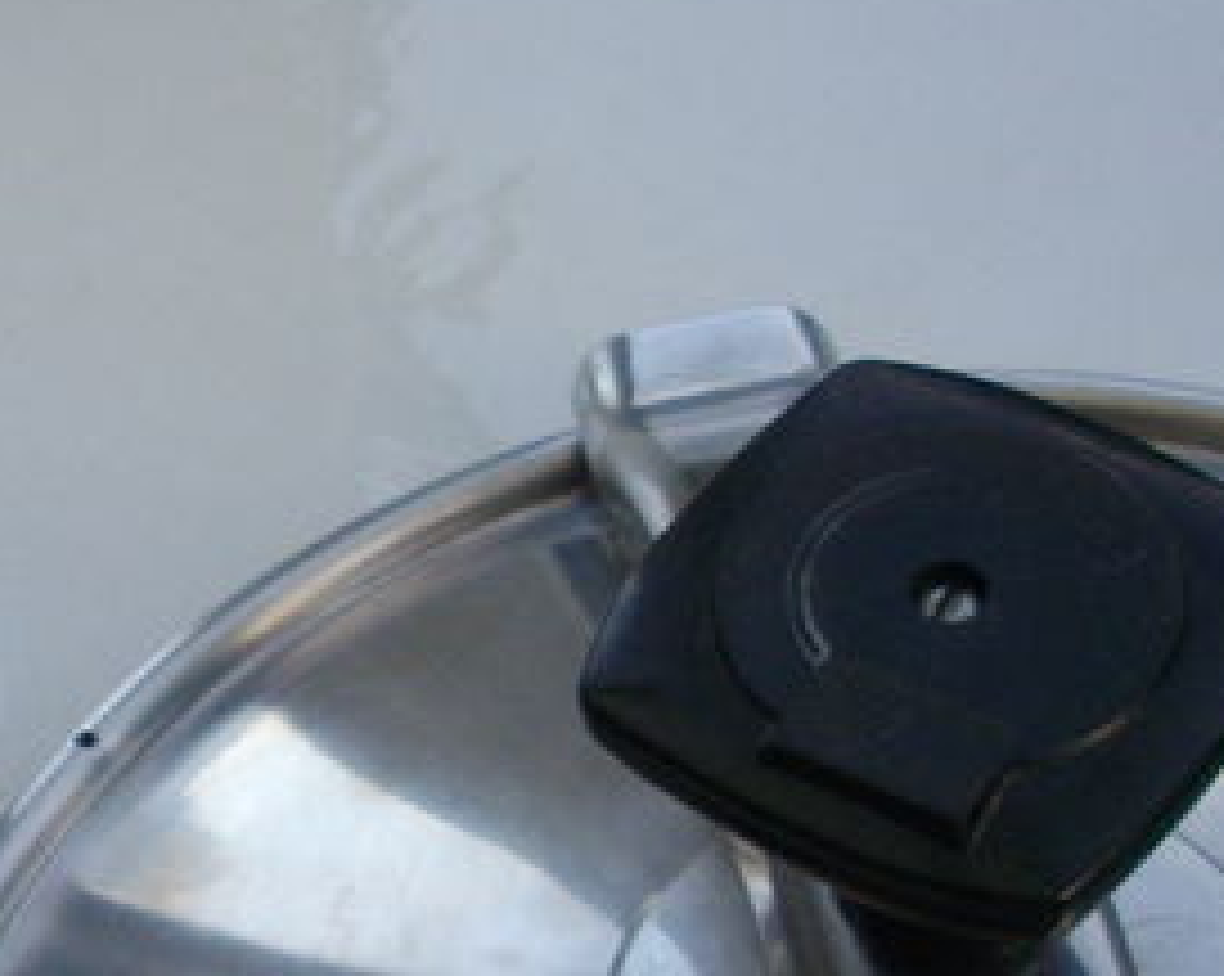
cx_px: -58
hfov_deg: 14.2
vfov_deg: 11.6
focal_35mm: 133
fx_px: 4813
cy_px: 720
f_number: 2.8
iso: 100
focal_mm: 6.2
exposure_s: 1/125
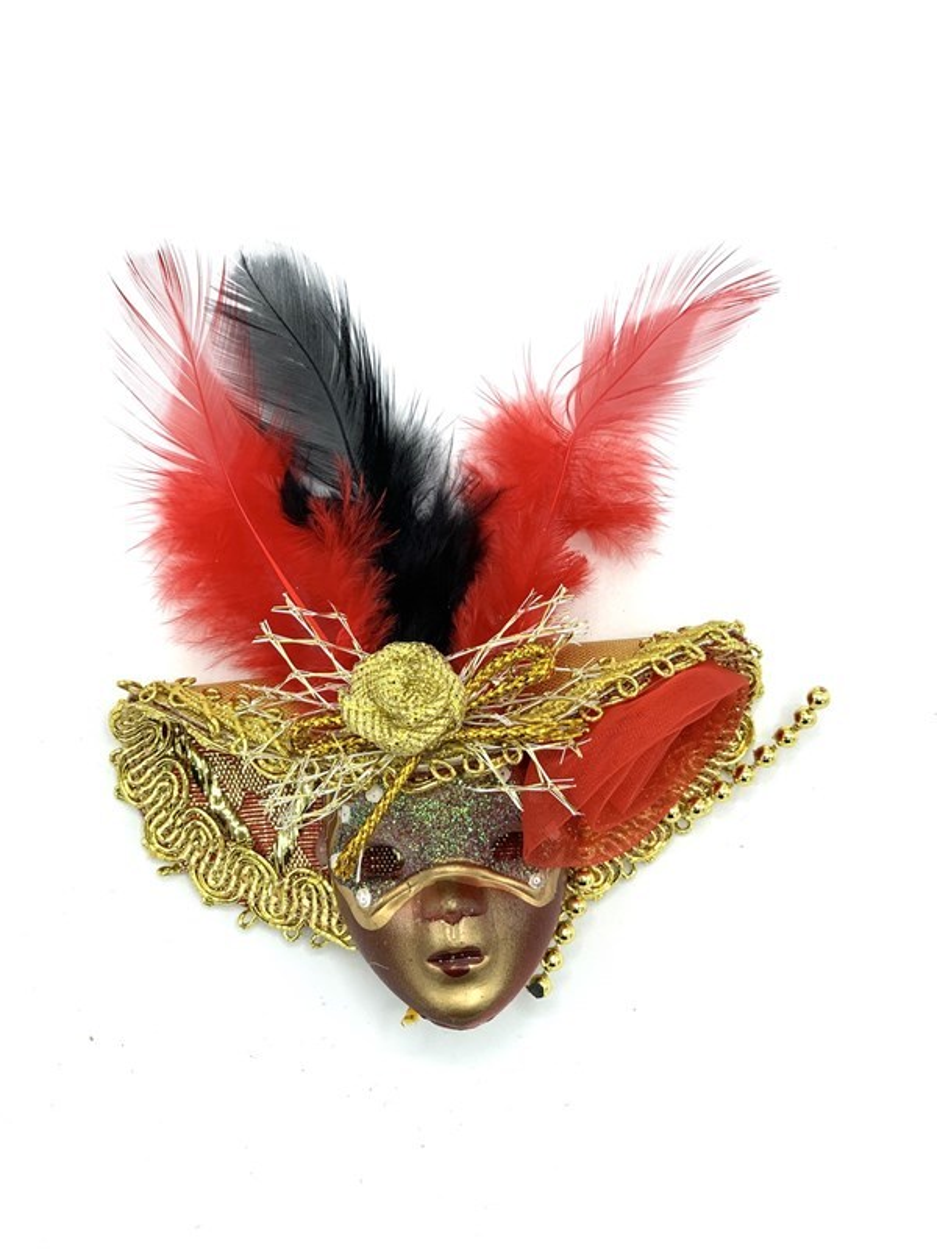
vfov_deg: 36.8
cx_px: 468
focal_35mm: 52
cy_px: 624
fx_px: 1877
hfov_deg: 28.0
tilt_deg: -87.5
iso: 16
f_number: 2.4
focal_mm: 6
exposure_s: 1/381
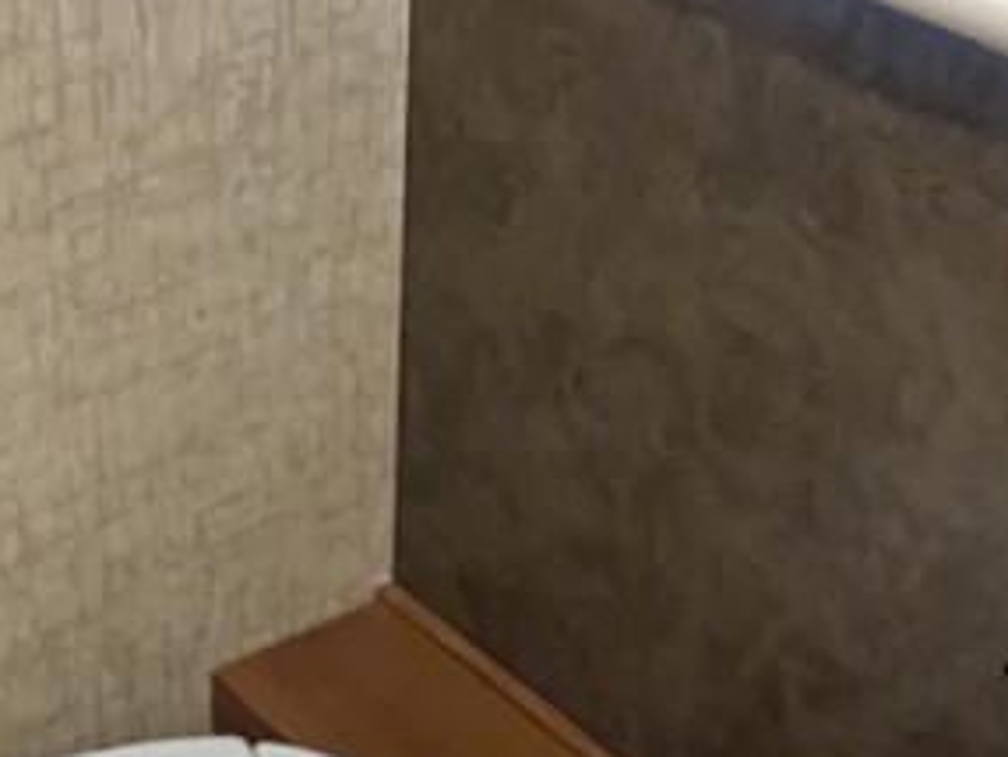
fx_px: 2273
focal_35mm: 78
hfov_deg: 24.6
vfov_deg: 18.8
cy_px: 553
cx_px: 192
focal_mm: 2.35
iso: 561
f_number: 2.2
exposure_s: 1/23.8
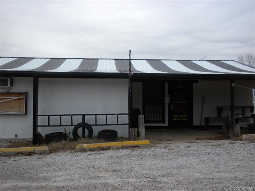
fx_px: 273
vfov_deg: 38.7
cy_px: 96
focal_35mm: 37
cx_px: 128
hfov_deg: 50.1
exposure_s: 1/126
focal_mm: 6.6
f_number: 3.5
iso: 64
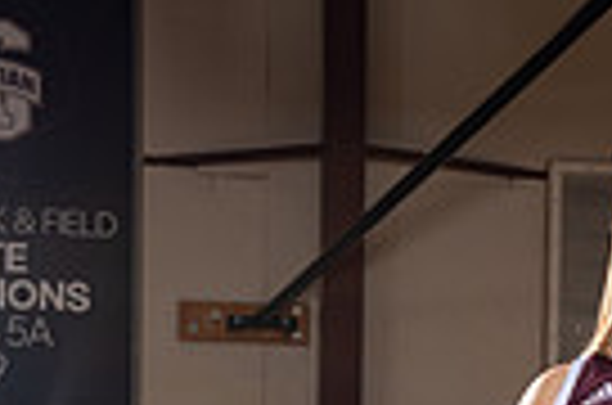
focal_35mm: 146
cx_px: 621
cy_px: 936
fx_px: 2476
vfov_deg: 8.6
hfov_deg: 13.9
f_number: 5.6
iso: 160
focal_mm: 44
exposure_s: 1/250
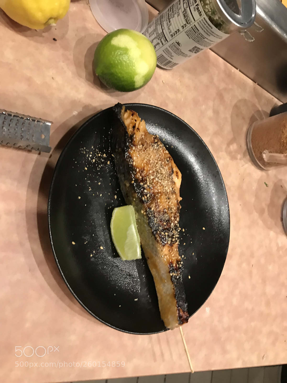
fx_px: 310
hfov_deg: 49.7
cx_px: 144
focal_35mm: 28
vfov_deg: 63.4
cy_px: 192
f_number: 1.8
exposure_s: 1/13
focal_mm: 3.99
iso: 100
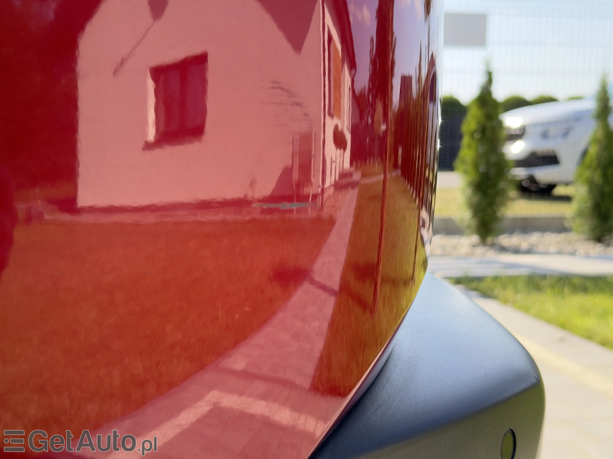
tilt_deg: -6.0
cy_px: 230
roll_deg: -0.2
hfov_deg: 39.7
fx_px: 850
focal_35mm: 48
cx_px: 306
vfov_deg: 30.3
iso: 64
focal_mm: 6.76
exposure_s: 1/522
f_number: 1.78
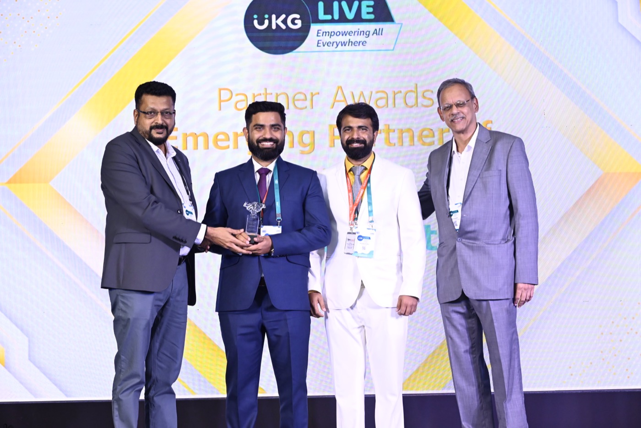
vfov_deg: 21.6
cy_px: 214
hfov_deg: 31.9
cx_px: 320
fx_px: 1122
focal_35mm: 63
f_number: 6.3
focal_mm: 63
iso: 3200
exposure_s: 1/200
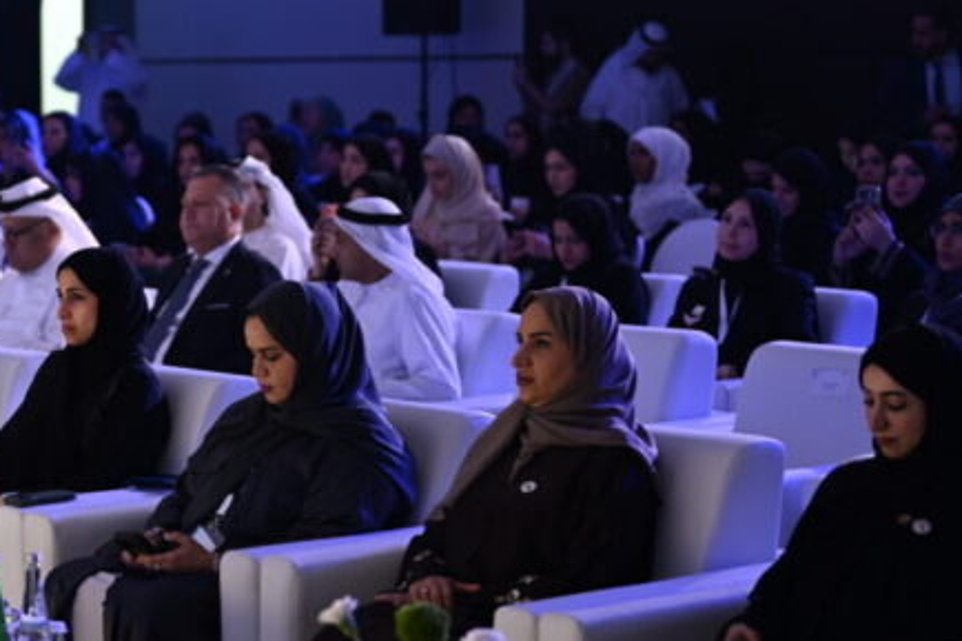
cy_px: 414
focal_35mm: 118
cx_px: -86
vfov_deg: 11.6
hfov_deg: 16.8
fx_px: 3152
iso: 200
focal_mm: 50
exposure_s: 1/40
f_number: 1.8
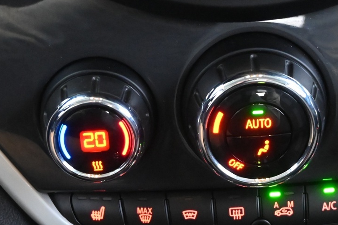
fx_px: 991
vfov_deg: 12.9
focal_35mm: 106
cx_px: 253
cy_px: 204
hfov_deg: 19.2
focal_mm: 31.5
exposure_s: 1/13
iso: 6400
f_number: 5
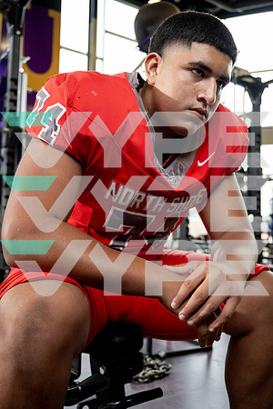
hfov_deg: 37.9
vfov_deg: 54.4
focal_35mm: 35
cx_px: 136
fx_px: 398
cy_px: 204
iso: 640
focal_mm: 35
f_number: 4
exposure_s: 1/250
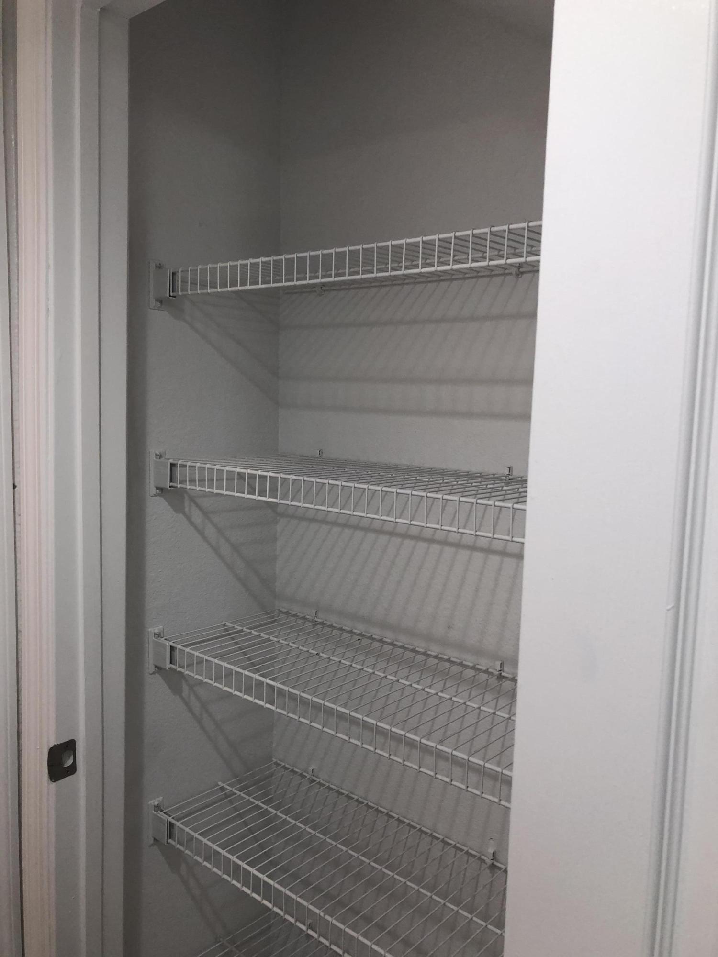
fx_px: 774
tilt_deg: -5.9
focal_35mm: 28
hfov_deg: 49.7
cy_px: 478
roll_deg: -0.4
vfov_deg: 63.4
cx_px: 359
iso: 25
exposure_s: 1/30
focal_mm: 3.99
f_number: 1.8
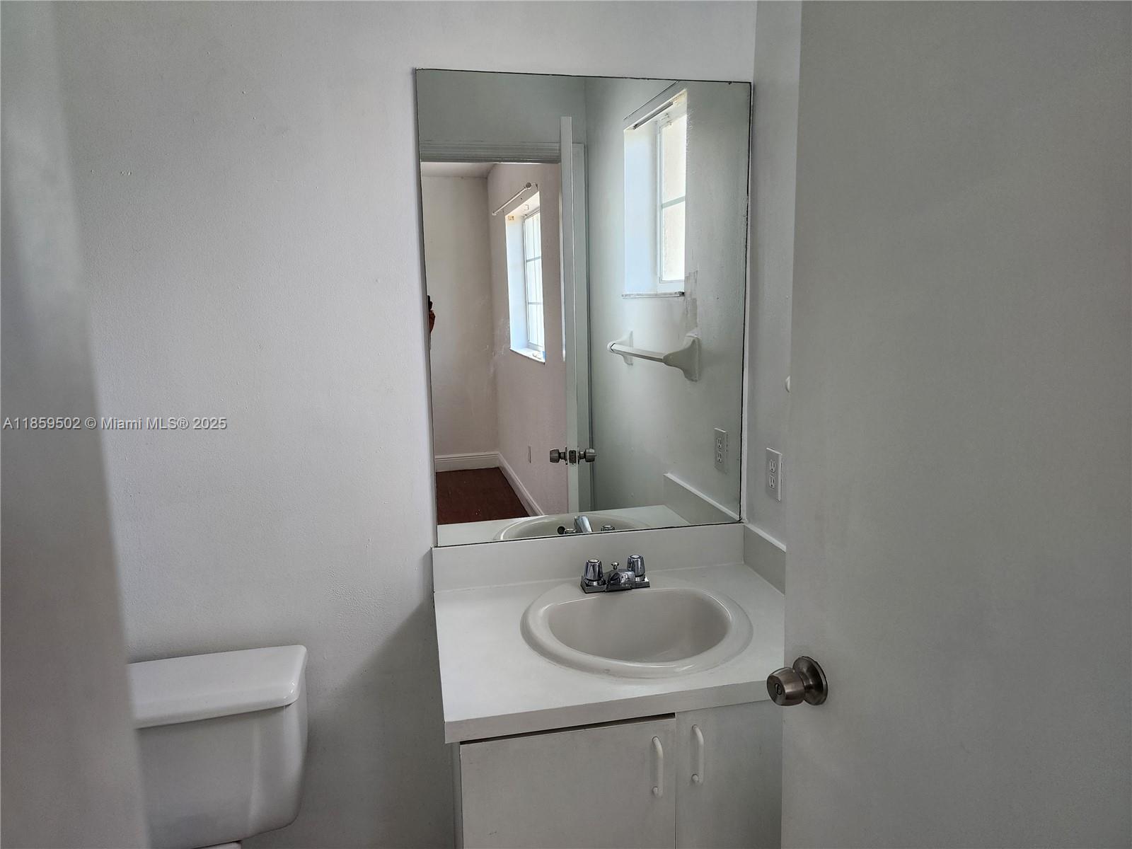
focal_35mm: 23
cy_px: 424
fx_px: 752
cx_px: 566
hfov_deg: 73.9
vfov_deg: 58.9
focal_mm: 6.4
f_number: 1.8
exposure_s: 1/180
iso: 125
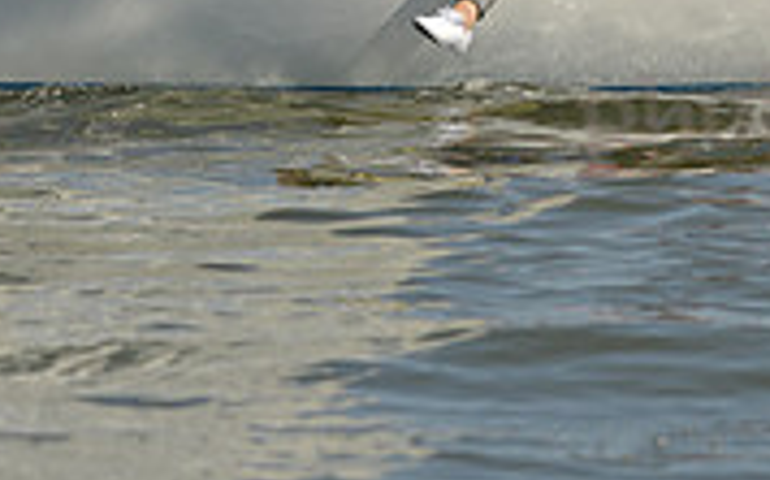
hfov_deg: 2.9
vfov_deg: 1.8
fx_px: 15309
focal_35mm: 730
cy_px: -91
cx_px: 353
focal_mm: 220
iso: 200
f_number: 6.3
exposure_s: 1/1250
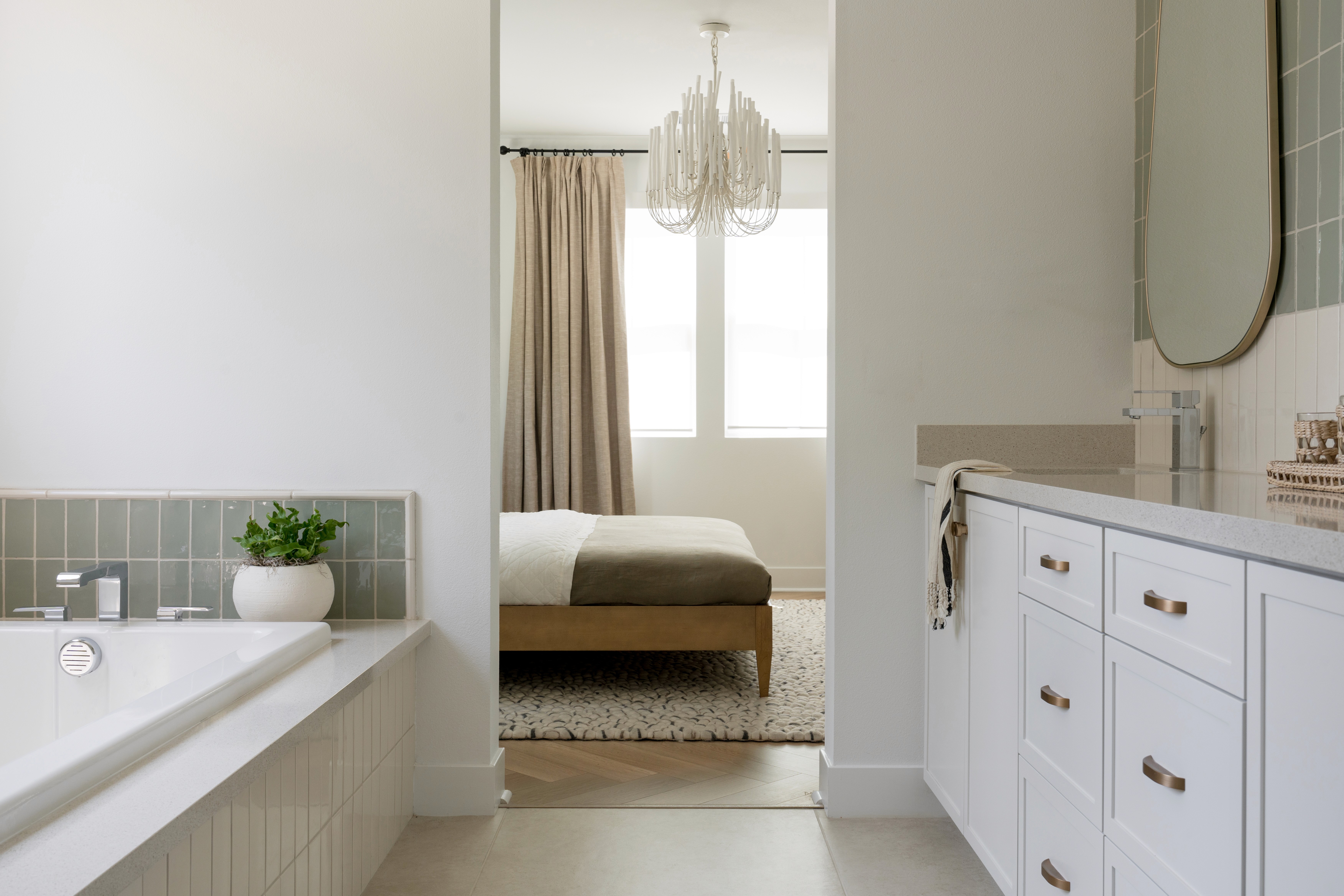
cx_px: 672
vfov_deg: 38.9
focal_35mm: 34
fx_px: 1269
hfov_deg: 55.8
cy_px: 448
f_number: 10
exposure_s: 1/13
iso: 320
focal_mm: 34
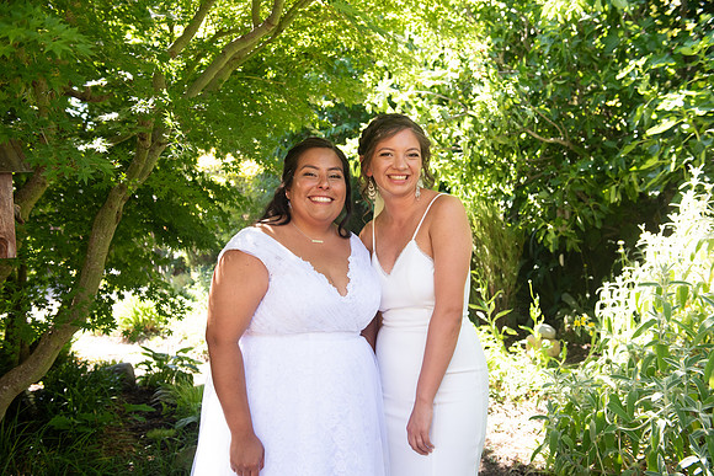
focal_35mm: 35
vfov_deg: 37.9
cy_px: 238
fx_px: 694
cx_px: 357
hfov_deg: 54.4
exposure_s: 1/250
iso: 640
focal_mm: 35
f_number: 4
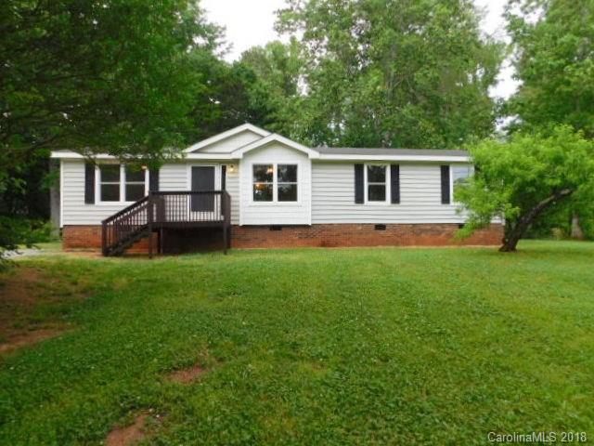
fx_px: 395
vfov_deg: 58.9
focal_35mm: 23
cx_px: 297
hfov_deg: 73.9
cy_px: 223
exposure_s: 1/400
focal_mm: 4
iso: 125
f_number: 3
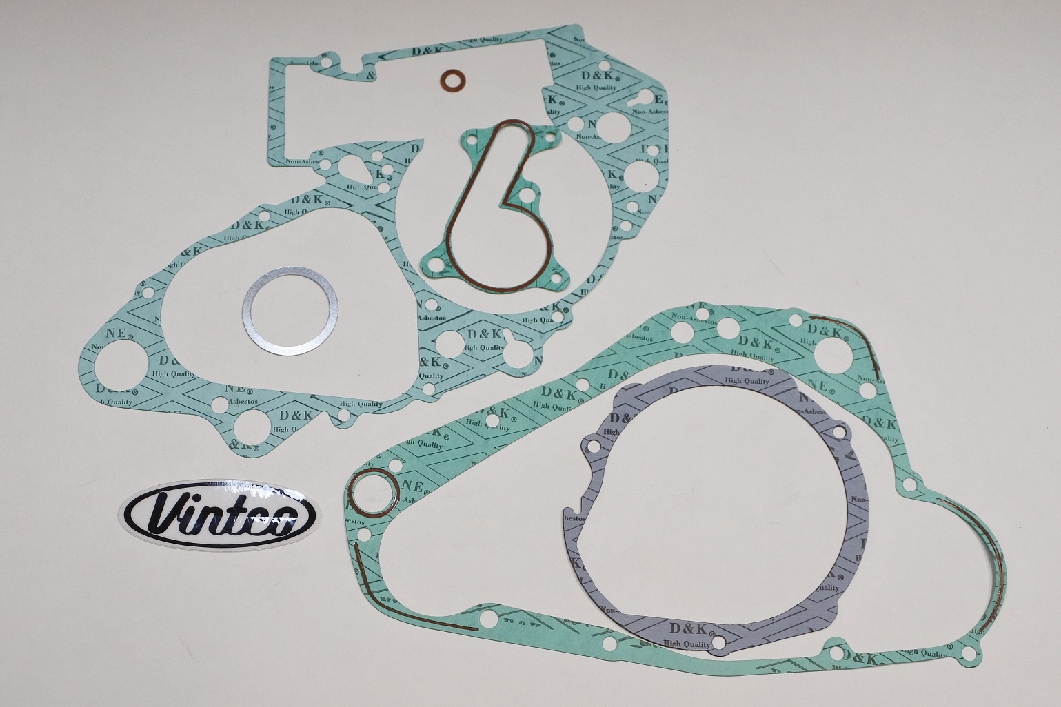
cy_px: 354
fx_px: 973
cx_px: 530
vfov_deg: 40.0
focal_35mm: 33
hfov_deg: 57.2
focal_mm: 12.3
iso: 500
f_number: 3.8
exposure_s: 1/125
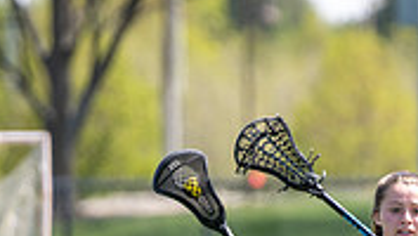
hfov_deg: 2.5
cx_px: 398
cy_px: 421
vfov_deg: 1.4
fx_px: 9708
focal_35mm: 875
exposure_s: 1/2000
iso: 100
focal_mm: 200
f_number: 2.8
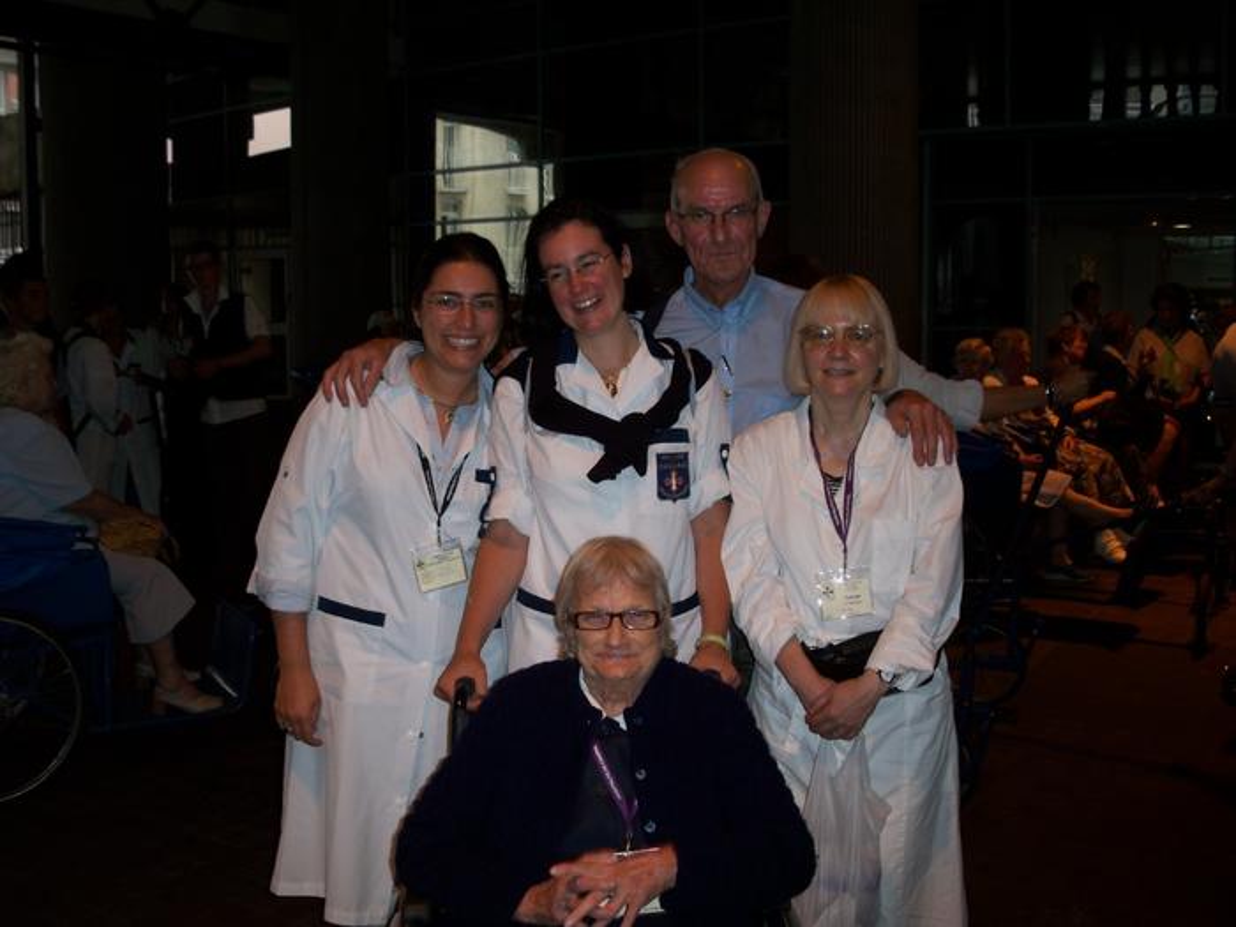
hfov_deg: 50.1
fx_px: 1321
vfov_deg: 38.7
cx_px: 618
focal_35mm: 37
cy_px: 464
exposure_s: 1/60
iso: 64
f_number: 3.4
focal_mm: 7.9
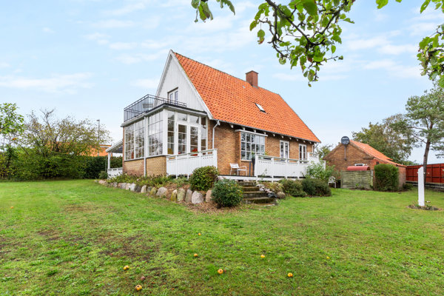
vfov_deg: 66.1
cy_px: 148
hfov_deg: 88.6
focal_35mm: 18
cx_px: 222
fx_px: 228
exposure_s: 1/200
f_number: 8
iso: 200
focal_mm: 12.3
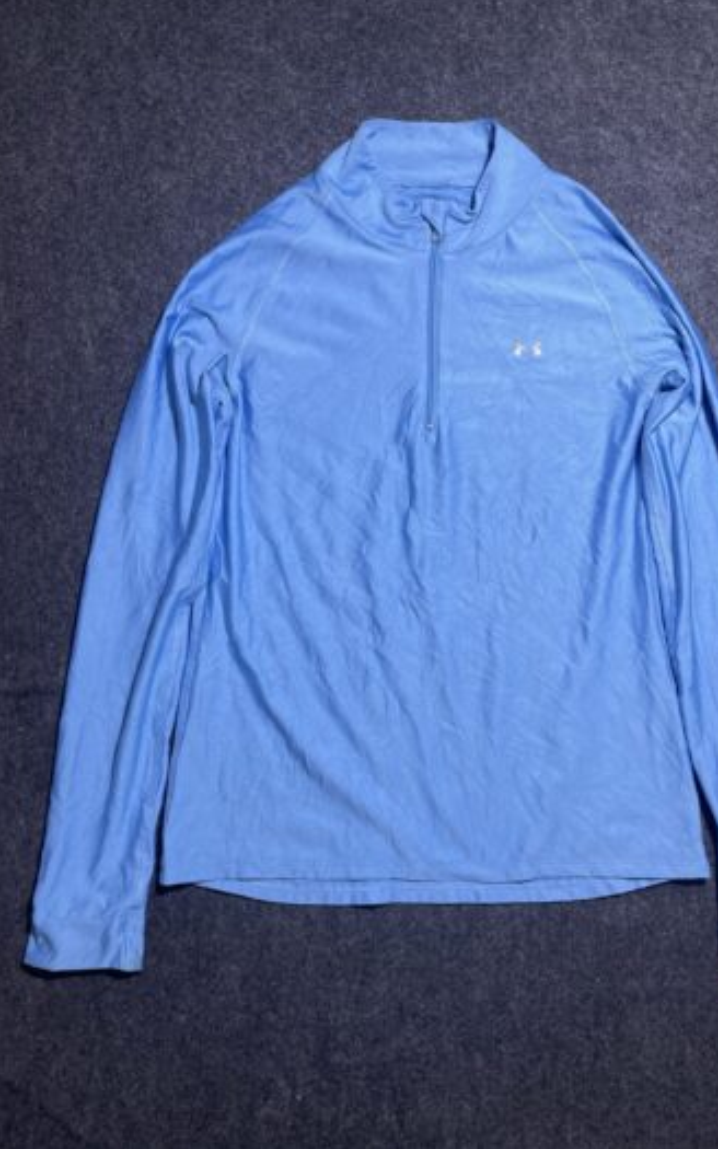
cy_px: 570
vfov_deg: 66.5
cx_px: 418
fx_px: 877
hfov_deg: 44.4
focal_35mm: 28
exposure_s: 1/121
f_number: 1.6
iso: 100
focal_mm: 4.2
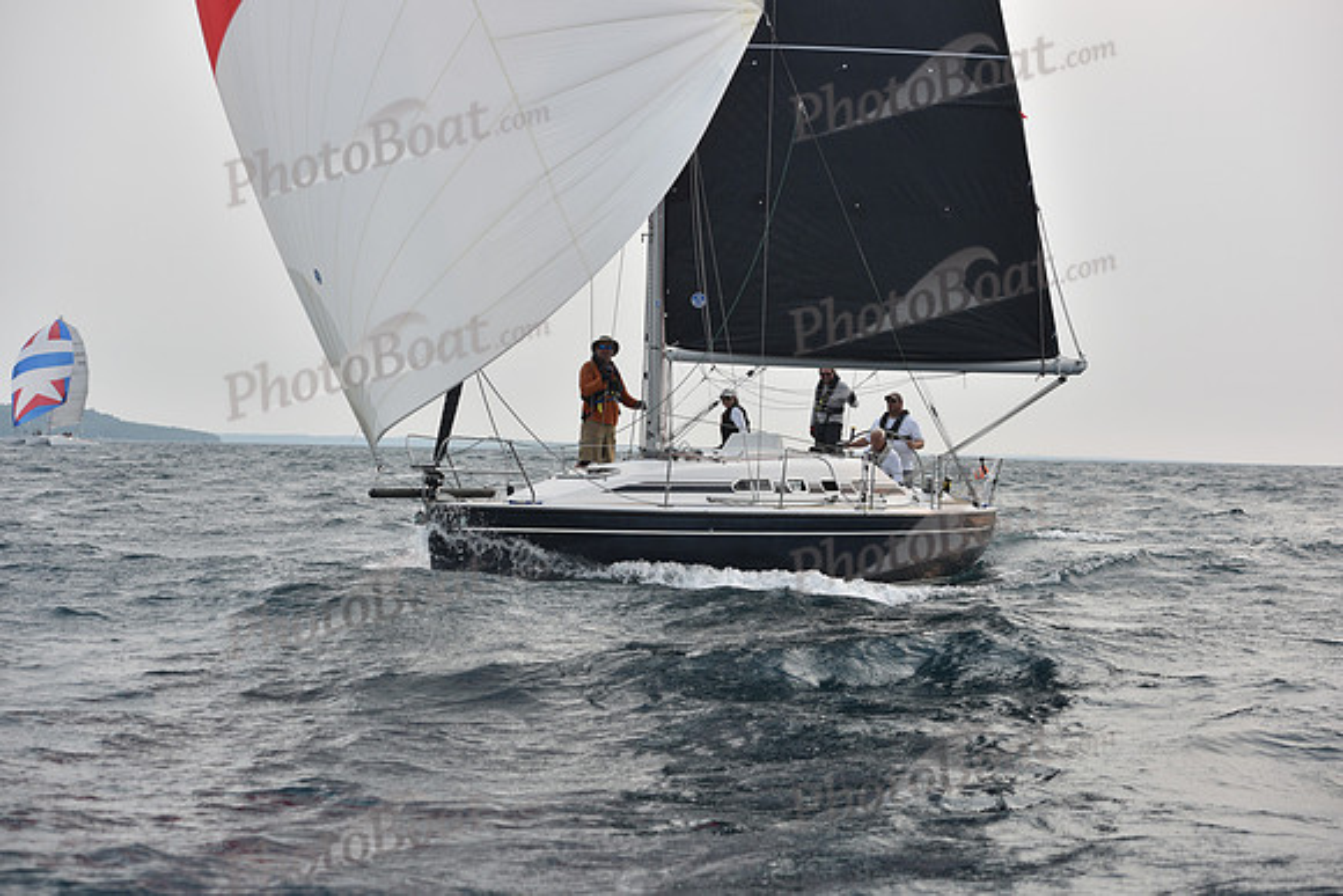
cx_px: 672
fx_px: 2612
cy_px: 448
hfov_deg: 28.8
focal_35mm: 70
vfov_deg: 19.5
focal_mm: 70
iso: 250
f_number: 5.6
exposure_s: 1/1000
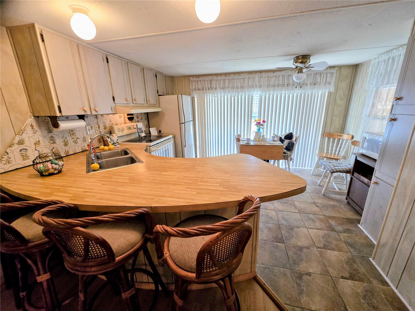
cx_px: 208
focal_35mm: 13
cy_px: 156
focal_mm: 2.2
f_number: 2.2
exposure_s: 1/60
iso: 200
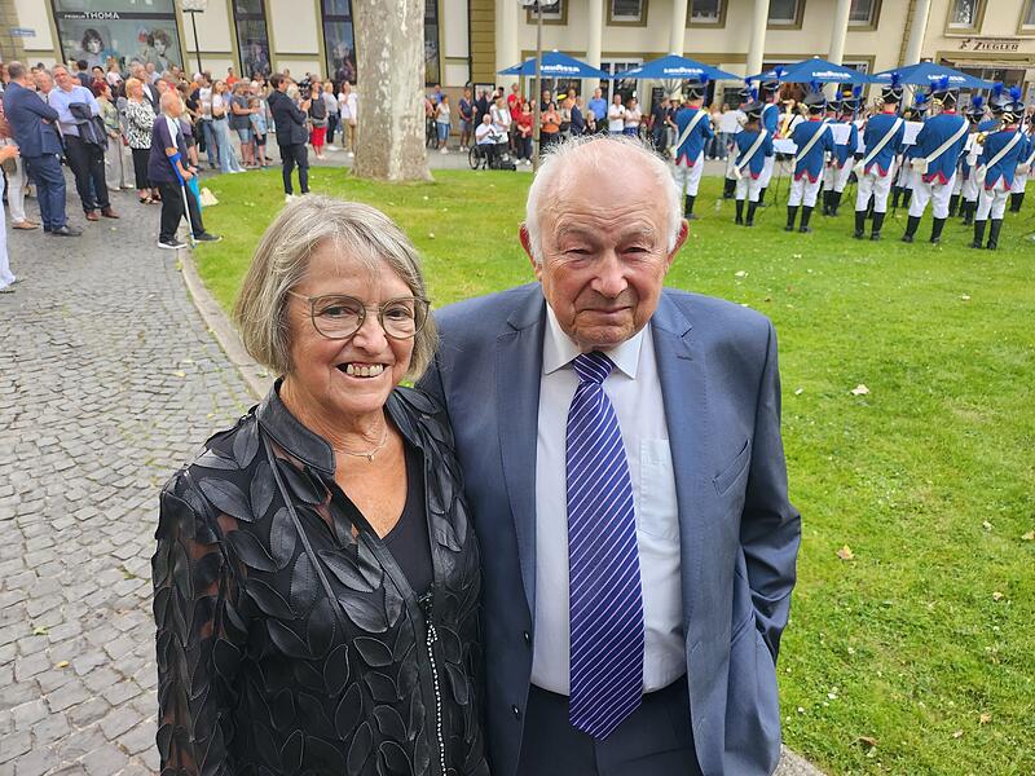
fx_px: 718
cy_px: 388
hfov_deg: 71.6
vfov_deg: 56.8
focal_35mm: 24
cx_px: 518
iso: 160
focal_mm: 5
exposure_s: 1/180
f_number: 1.8
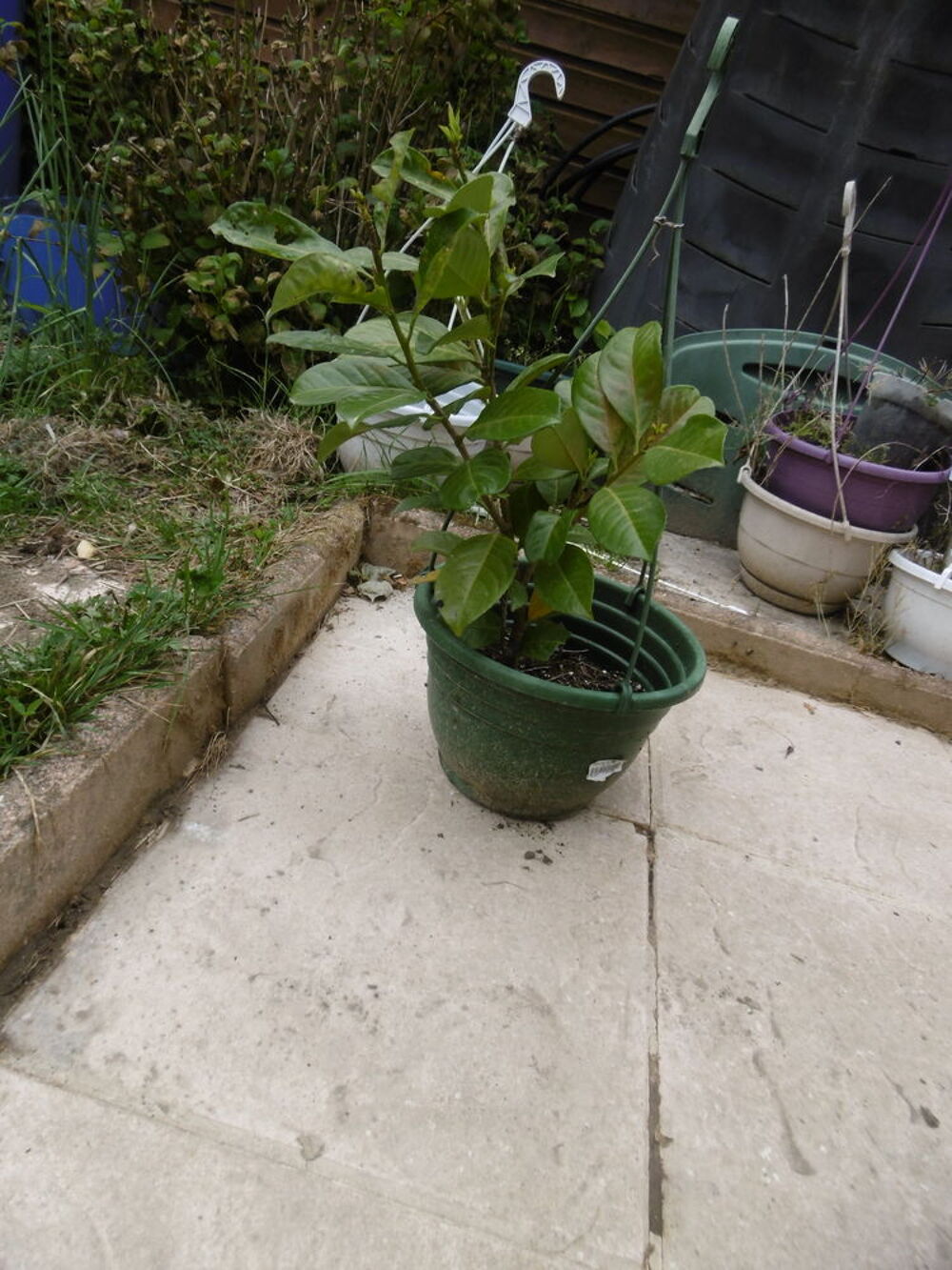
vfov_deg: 71.6
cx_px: 476
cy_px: 635
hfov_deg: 56.8
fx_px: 880
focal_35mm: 24
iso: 100
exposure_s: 1/400
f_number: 3.1
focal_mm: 4.3
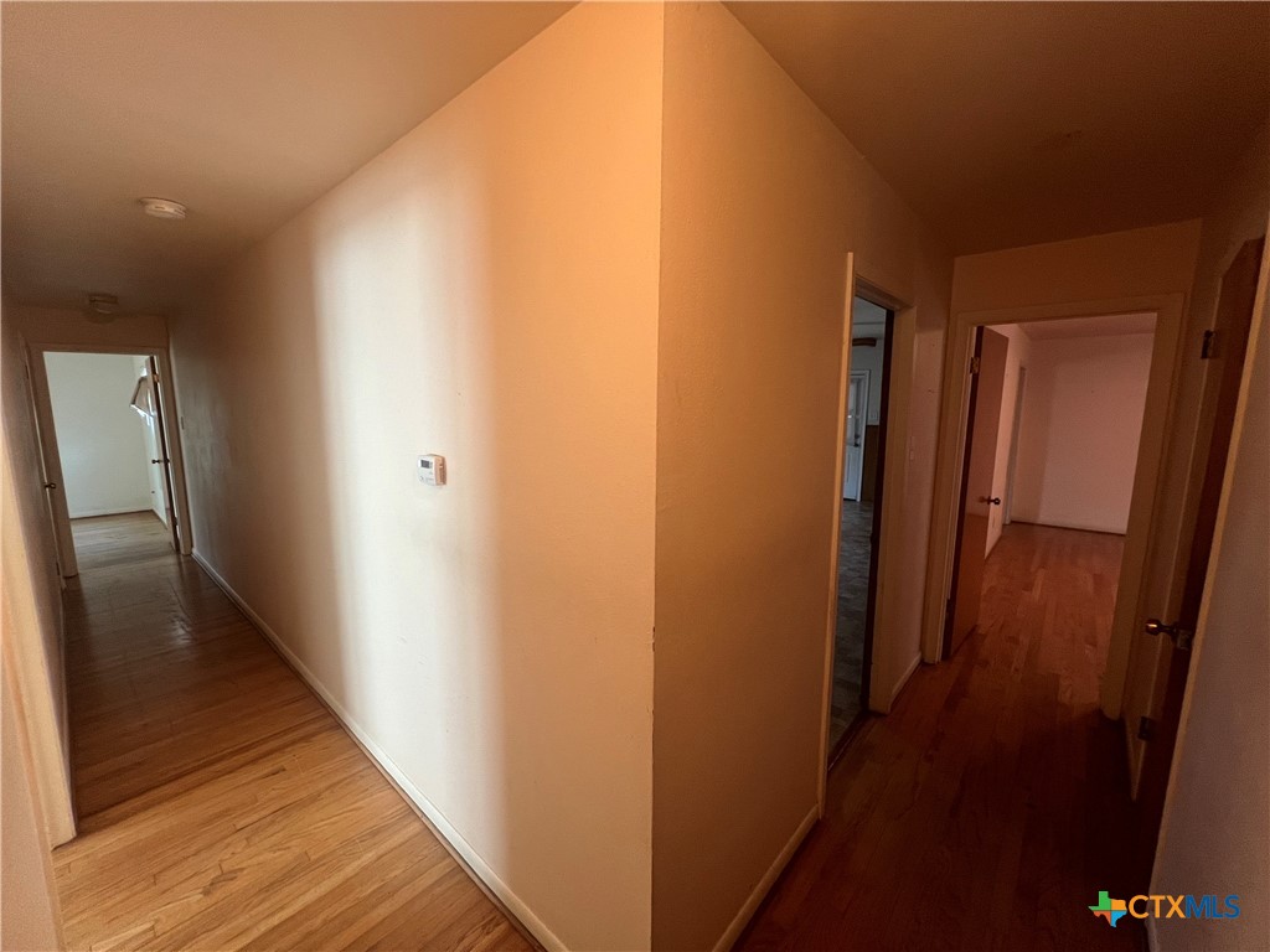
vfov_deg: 89.9
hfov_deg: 106.2
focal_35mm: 13
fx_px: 477
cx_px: 635
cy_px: 476
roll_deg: -0.1
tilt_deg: -8.0
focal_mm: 1.57
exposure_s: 1/60
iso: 125
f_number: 1.8
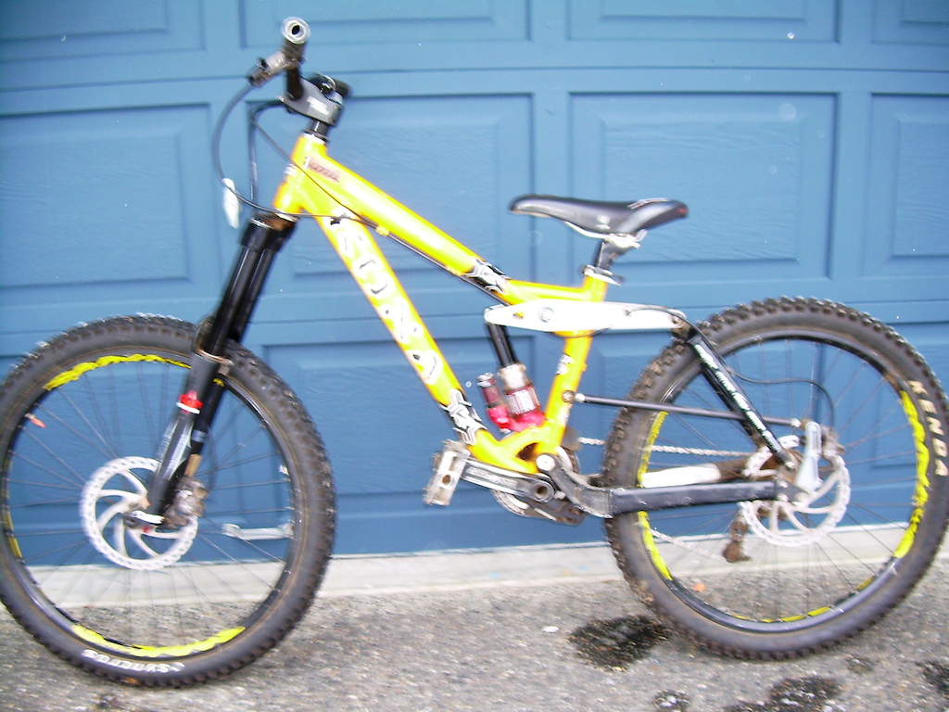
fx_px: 1042
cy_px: 356
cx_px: 474
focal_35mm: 38
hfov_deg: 49.0
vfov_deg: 37.7
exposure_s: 1/3.7
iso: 50
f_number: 2.8
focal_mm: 6.3
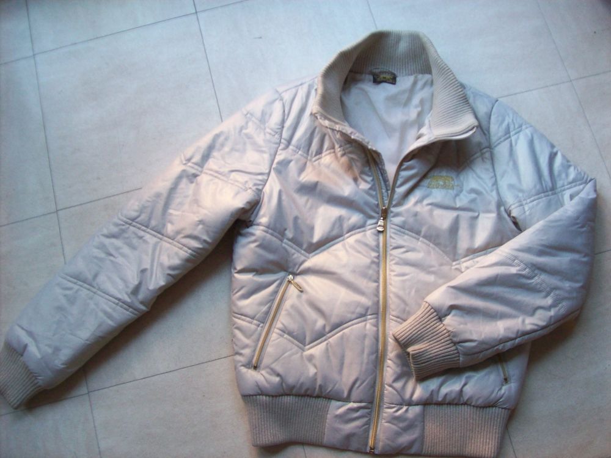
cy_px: 229
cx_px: 306
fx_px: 635
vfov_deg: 39.7
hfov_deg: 51.4
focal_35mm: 36
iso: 160
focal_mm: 6
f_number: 2.7
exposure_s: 1/27.4
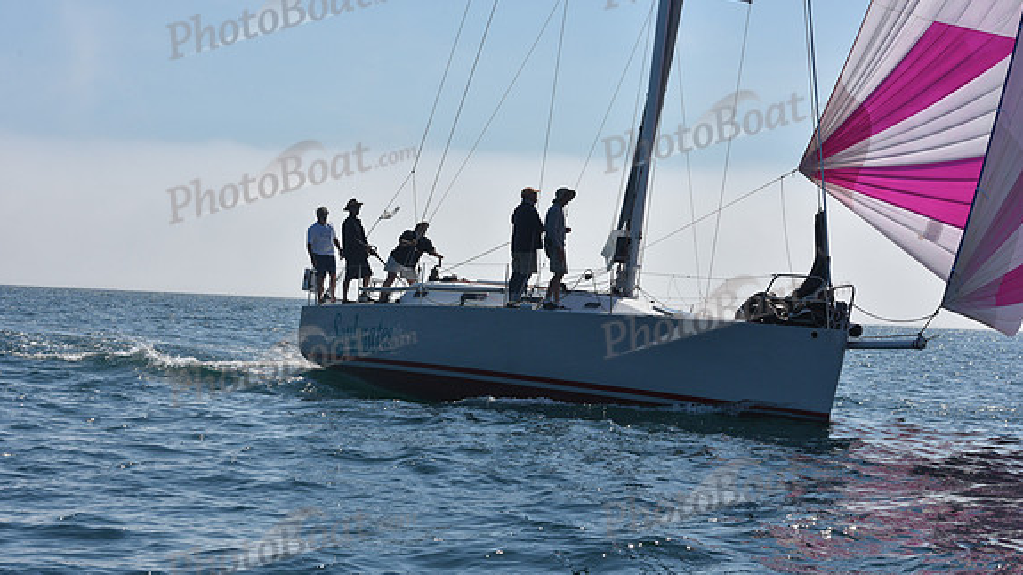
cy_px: 245
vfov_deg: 16.3
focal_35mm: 74
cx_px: 511
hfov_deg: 28.6
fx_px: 2007
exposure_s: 1/1600
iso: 320
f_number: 10
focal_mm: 70
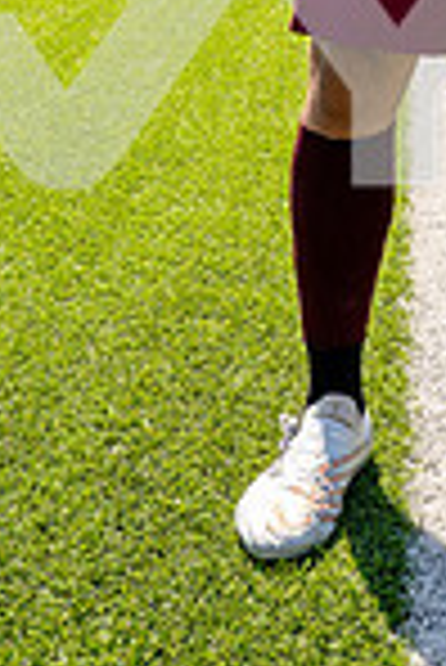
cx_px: 514
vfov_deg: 21.0
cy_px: -266
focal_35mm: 85
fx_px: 1576
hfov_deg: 15.6
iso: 320
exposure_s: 1/250
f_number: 11
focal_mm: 28
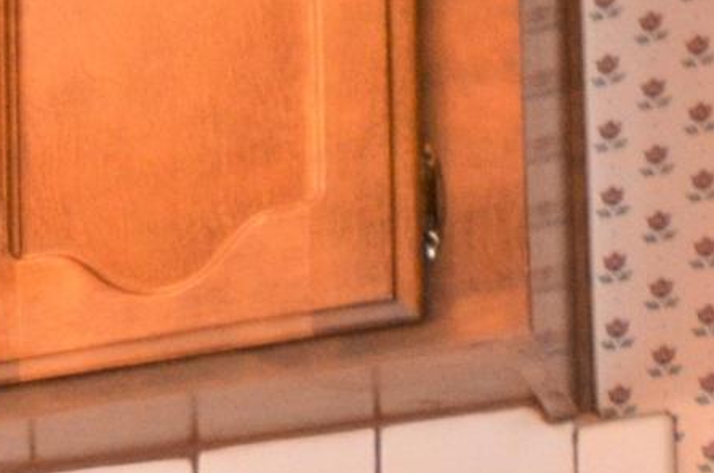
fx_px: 1998
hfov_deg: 12.0
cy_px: 819
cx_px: -1332
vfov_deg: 12.4
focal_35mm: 101
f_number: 4
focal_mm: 10
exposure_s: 1/60
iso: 800
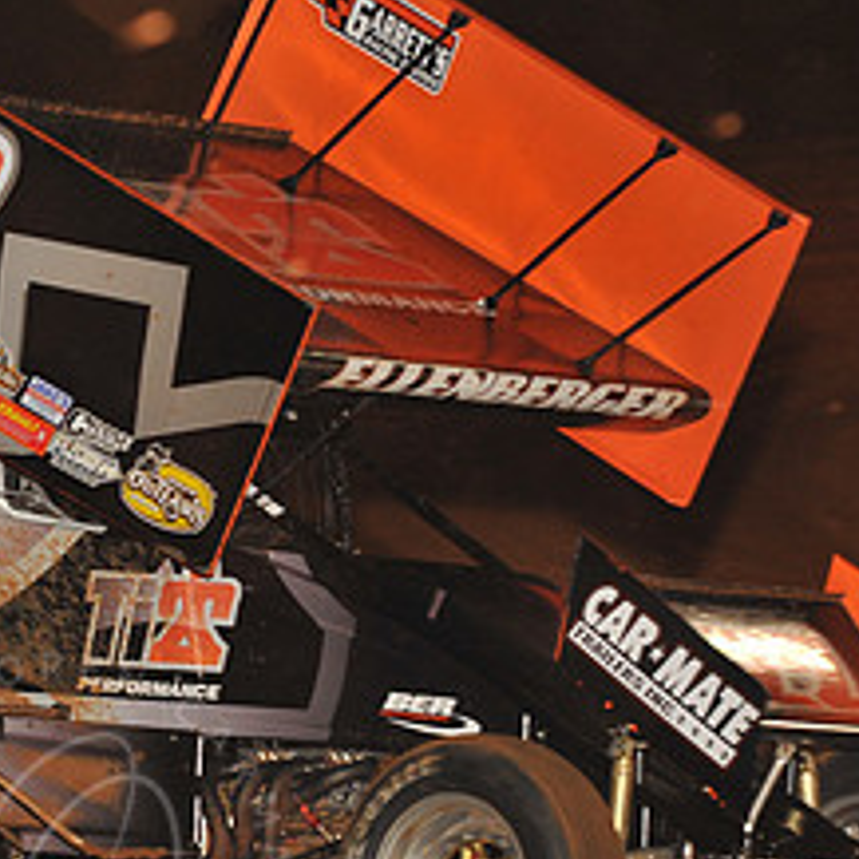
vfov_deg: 5.0
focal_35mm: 352
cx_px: 51
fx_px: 9882
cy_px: 526
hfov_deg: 5.0
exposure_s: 1/320
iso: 1250
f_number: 7.1
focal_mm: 155
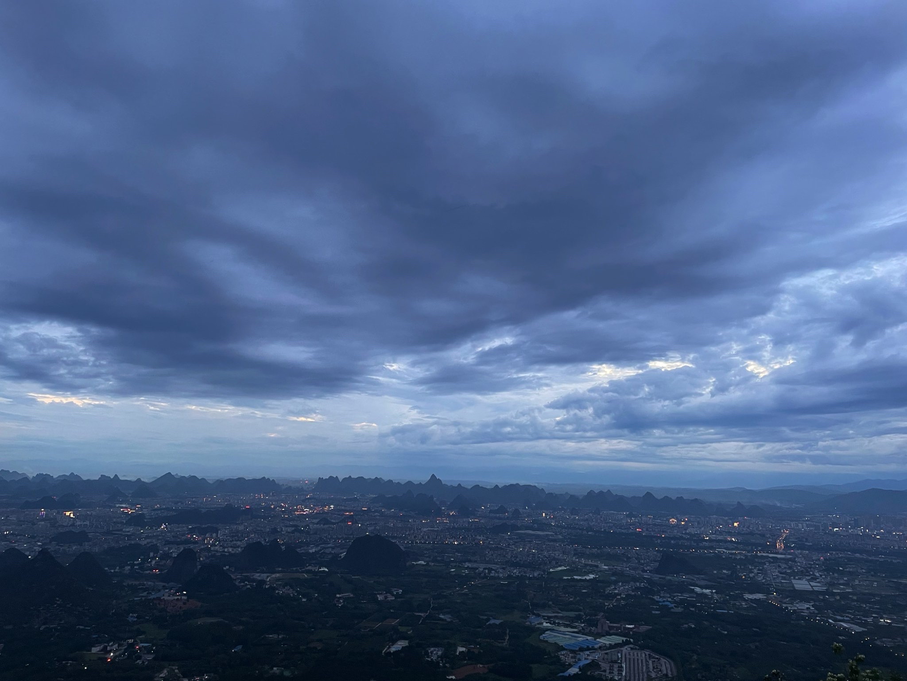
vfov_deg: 53.1
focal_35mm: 26
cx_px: 454
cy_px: 340
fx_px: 681
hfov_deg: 67.3
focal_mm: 4.2
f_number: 1.6
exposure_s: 1/60
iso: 200
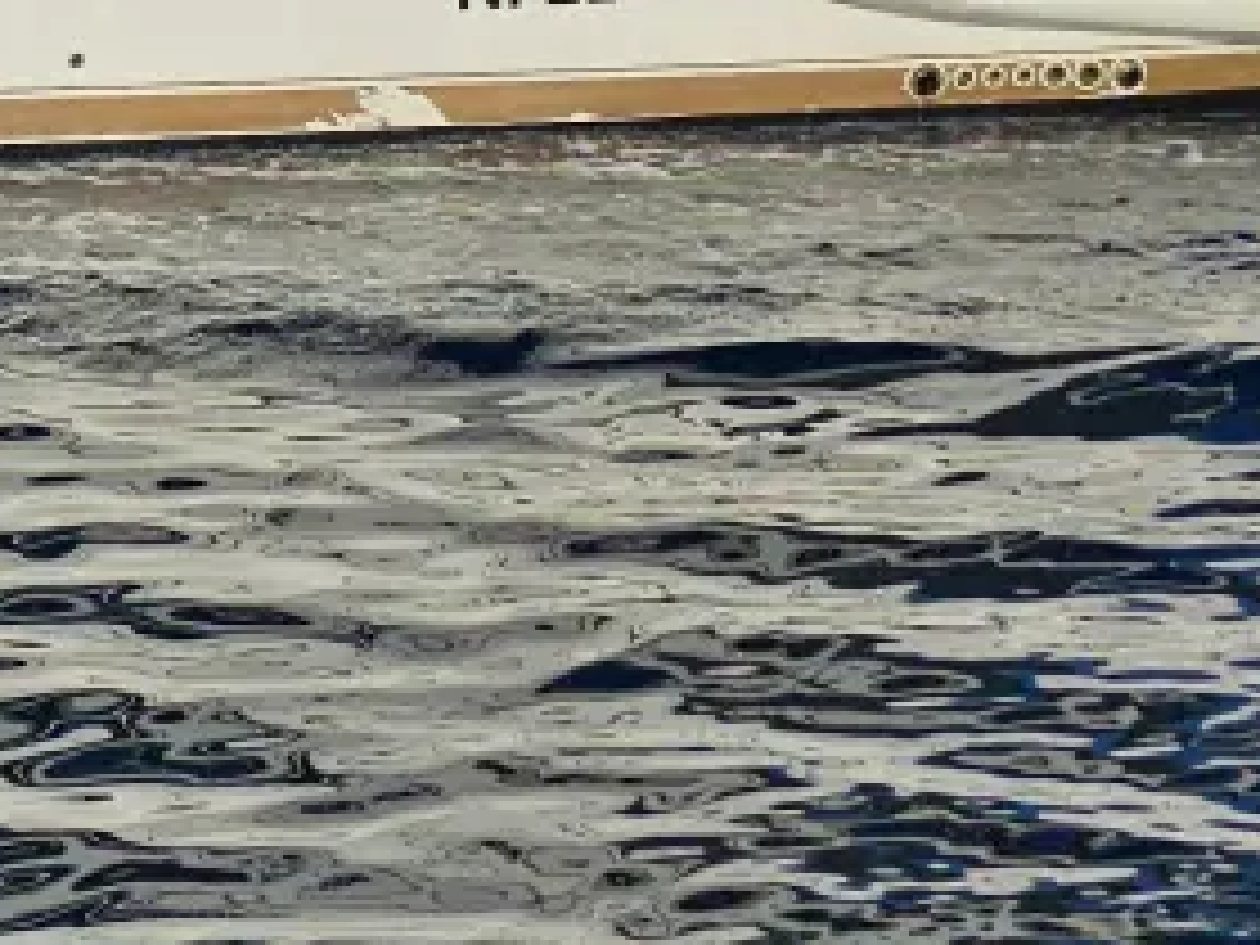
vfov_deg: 12.0
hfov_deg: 15.6
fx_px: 4186
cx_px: -688
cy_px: -698
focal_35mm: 115
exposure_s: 1/2157
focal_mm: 6.3
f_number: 1.7
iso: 10
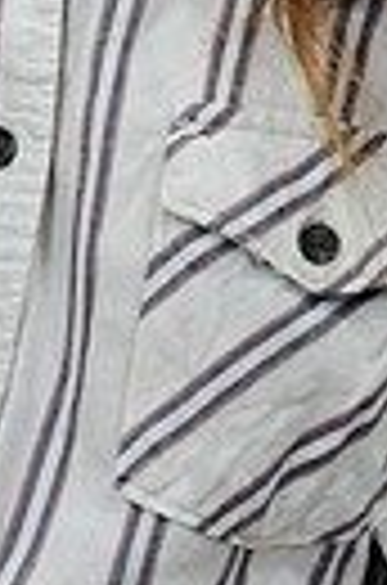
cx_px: 52
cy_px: -657
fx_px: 8916
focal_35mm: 550
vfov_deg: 3.7
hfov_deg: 2.5
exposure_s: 1/125
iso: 640
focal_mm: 82
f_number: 4
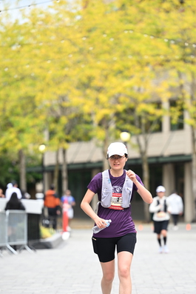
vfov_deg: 10.6
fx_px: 1583
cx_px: 118
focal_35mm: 194
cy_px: 194
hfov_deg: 7.1
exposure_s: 1/1600
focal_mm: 140
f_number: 2.8
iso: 640
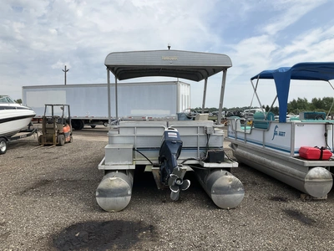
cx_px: 167
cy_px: 126
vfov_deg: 48.2
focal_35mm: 29
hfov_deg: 61.7
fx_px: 280
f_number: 1.8
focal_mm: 3
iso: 25
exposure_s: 1/2141
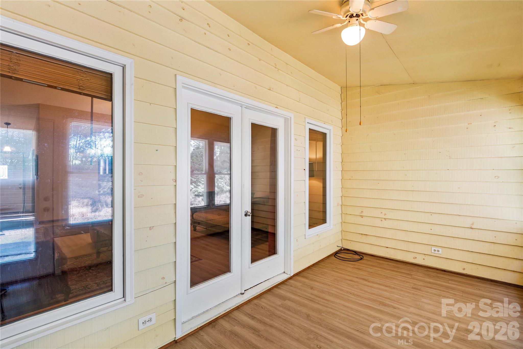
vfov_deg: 73.7
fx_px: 232
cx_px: 262
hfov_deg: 96.7
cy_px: 174
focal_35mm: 16
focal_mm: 16
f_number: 8
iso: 100
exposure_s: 1/1.67
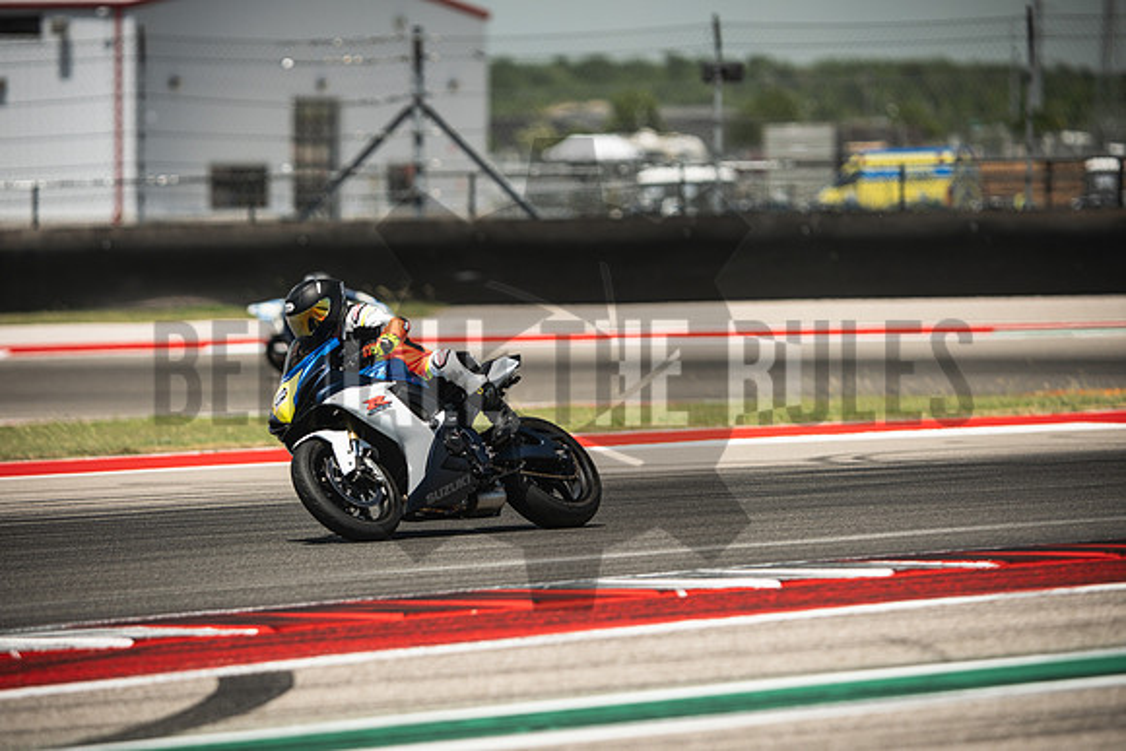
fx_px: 9385
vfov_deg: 4.6
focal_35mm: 300
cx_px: 563
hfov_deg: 6.9
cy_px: 376
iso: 160
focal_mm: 200
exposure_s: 1/2000
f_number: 2.5
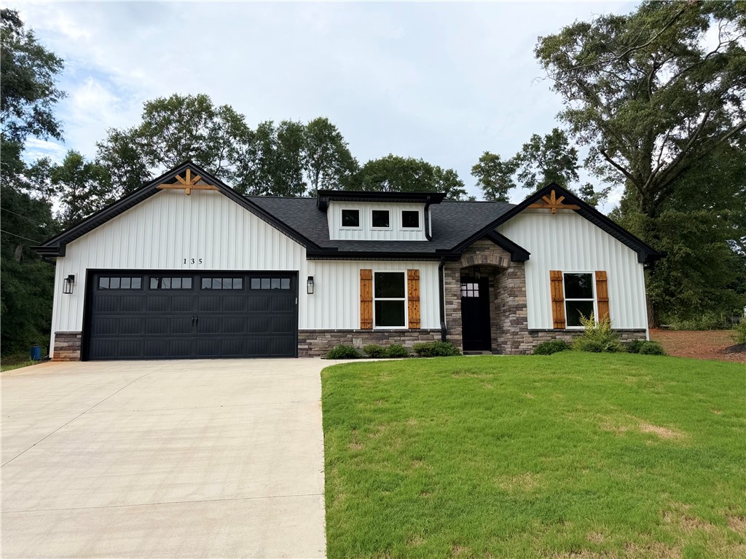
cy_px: 280
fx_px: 517
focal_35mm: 24
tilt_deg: +7.5
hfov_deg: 71.6
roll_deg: +0.9
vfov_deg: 56.8
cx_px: 373
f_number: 1.78
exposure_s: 1/2525
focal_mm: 6.76
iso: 80
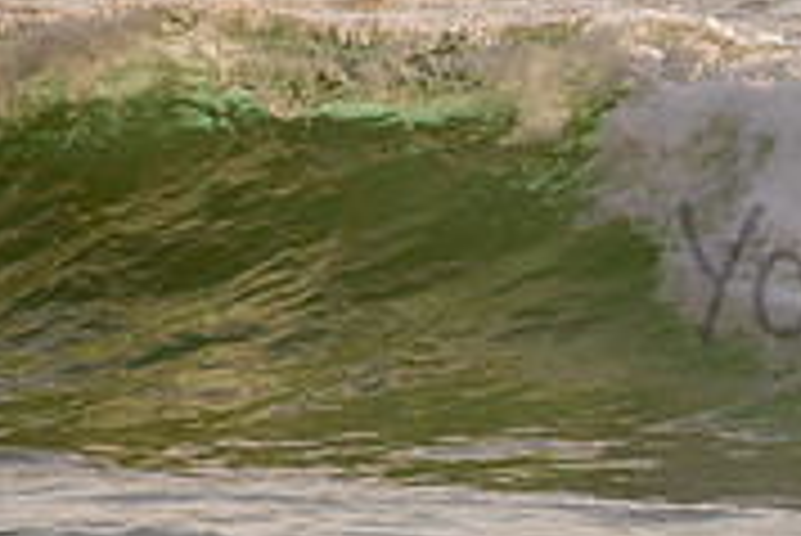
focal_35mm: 2001
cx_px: 1111
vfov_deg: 0.7
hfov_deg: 1.0
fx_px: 44557
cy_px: 206
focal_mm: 500
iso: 200
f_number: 5.6
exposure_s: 1/2000
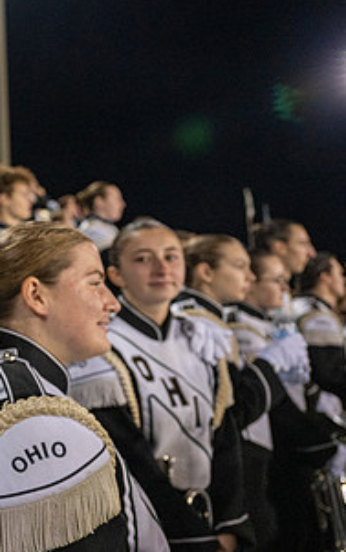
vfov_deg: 42.6
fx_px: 708
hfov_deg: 22.4
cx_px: -176
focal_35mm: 47
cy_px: 270
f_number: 3.2
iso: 2000
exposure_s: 1/500
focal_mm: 24
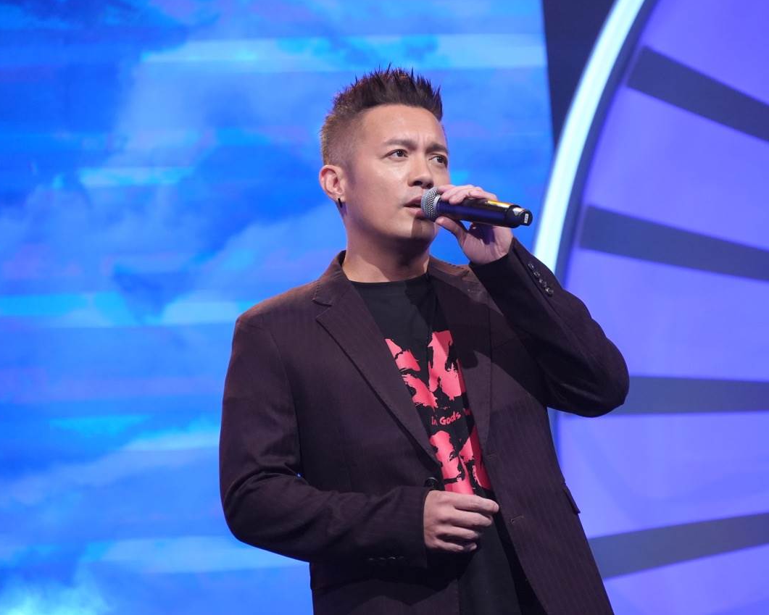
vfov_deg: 7.9
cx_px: 433
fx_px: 4484
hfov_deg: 9.8
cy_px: 307
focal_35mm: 197
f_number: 5.6
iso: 3200
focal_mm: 116
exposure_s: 1/200
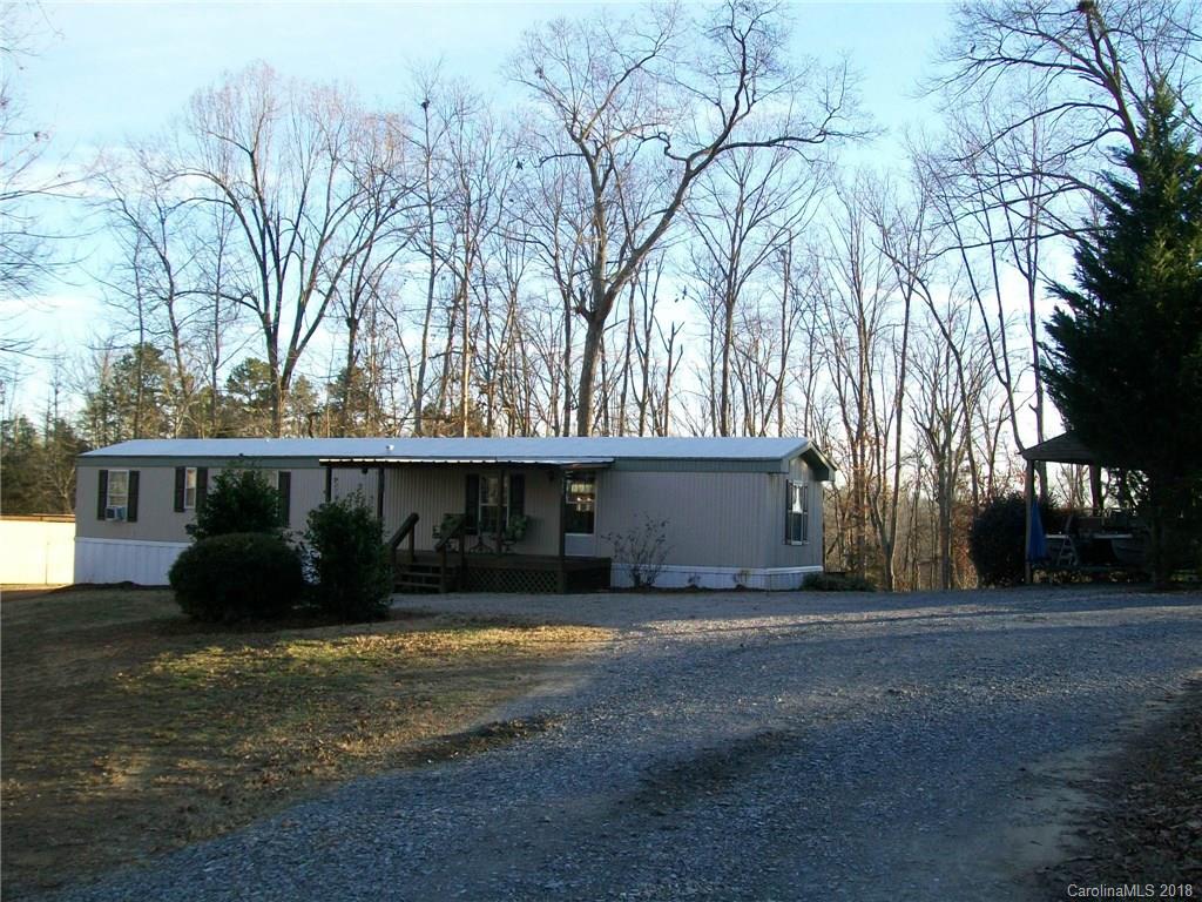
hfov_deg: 51.4
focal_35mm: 36
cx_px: 601
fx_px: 1250
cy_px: 451
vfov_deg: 39.7
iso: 64
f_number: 2.7
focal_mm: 6
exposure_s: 1/250
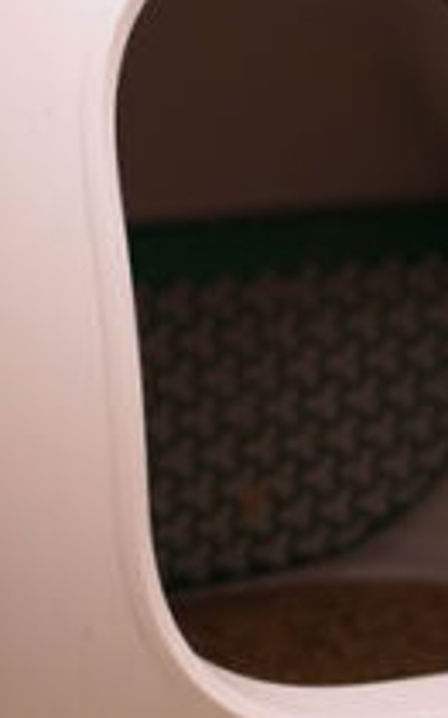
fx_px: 2954
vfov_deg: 13.9
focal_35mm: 151
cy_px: 422
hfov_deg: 8.6
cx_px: 486
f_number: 1.7
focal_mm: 25
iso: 200
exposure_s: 1/40
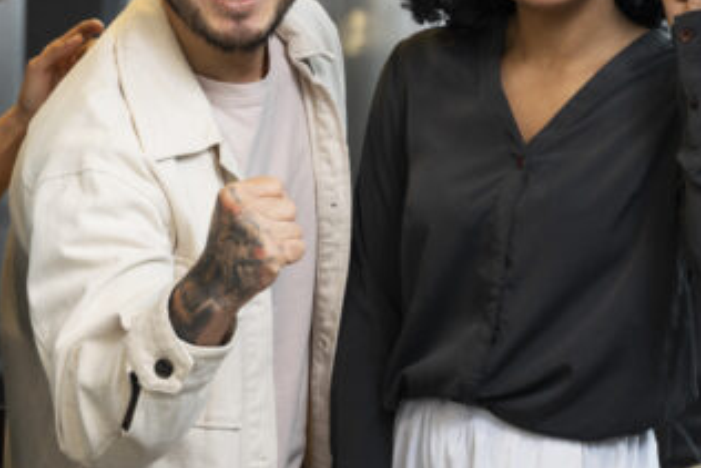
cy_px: 236
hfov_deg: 11.5
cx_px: 242
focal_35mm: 178
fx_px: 3467
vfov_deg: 7.7
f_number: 2.8
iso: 640
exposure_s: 1/160
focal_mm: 55
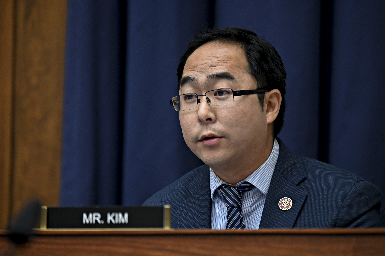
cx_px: 192
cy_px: 128
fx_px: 4275
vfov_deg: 3.4
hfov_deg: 5.2
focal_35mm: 400
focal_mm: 400
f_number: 5.6
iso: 3200
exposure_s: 1/200
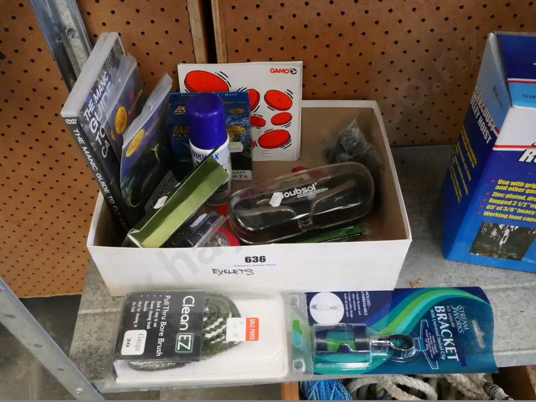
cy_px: 201
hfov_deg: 60.0
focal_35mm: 30
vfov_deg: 46.8
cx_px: 268
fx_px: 465
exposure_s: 1/125
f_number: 5.6
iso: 6400
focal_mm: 15
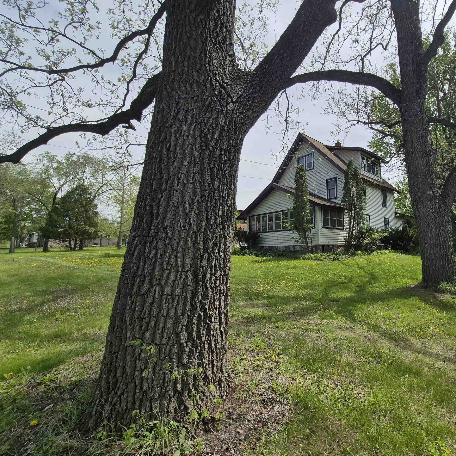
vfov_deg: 87.4
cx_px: 292
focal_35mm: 16
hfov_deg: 85.2
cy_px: 224
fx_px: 238
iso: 50
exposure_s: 1/2344
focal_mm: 1.74
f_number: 2.2
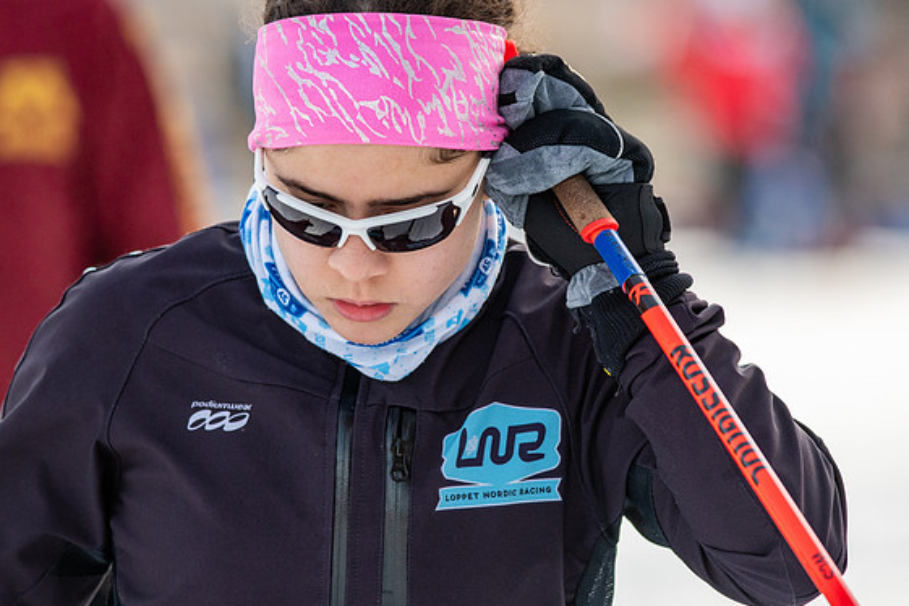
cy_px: 313
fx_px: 13684
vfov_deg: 2.5
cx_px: 485
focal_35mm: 542
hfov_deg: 3.8
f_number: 4
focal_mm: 300
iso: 400
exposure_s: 1/2000
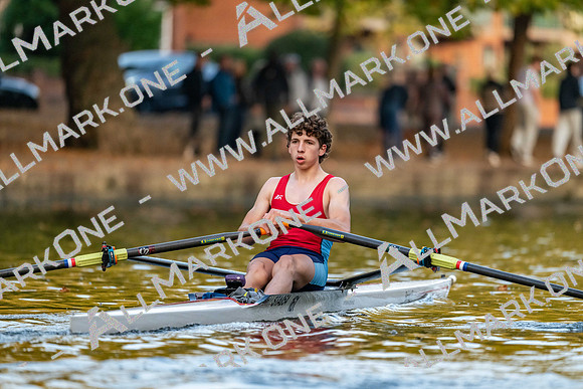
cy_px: 194
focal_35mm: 400
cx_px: 292
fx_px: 6479
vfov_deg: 3.4
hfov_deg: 5.2
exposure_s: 1/2500
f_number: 4.5
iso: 3600
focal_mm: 400
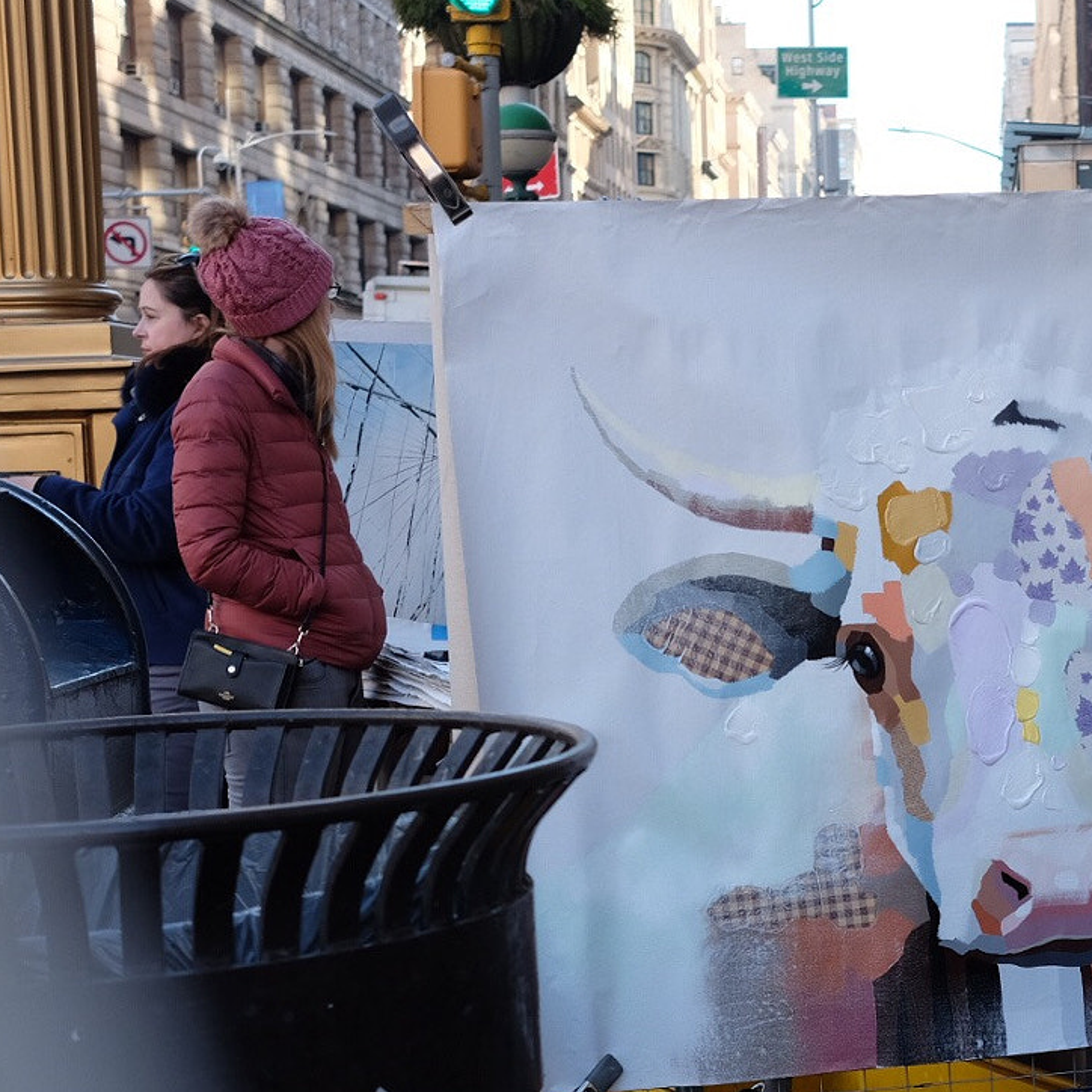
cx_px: 997
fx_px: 2748
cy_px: 740
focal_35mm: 77
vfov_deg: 22.4
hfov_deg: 21.9
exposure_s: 1/340
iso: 400
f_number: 4
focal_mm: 27
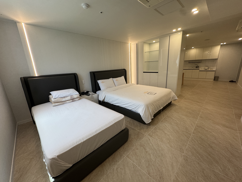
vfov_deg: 85.7
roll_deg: +2.2
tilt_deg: -15.3
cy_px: 91
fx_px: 98
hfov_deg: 102.1
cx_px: 121
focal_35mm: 14
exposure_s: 1/120
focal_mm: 2.22
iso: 125
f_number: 2.2
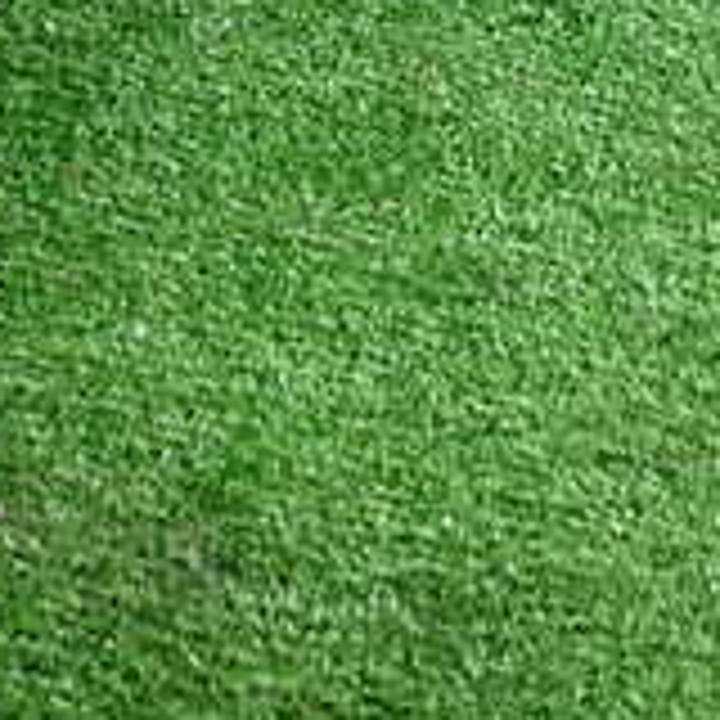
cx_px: 1287
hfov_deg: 17.2
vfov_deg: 19.2
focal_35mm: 83
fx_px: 1953
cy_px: -230
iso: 200
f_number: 2
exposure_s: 1/50
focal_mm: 4.5
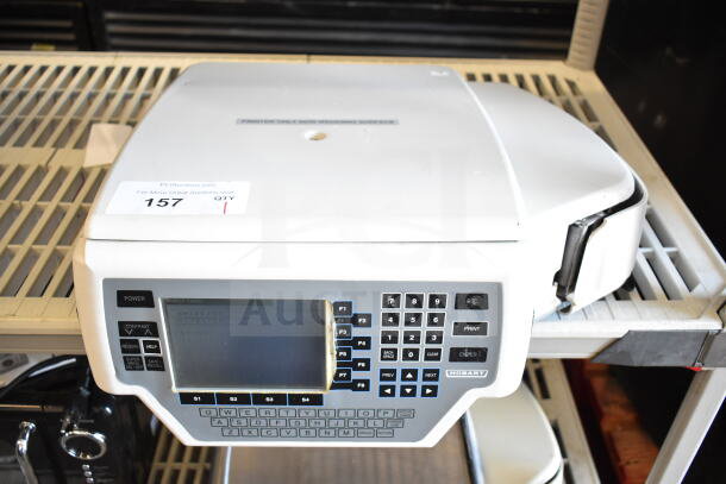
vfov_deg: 38.4
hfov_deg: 55.1
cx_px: 363
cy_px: 242
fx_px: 696
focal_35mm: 34
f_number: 4
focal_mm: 23
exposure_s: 1/60
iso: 1600
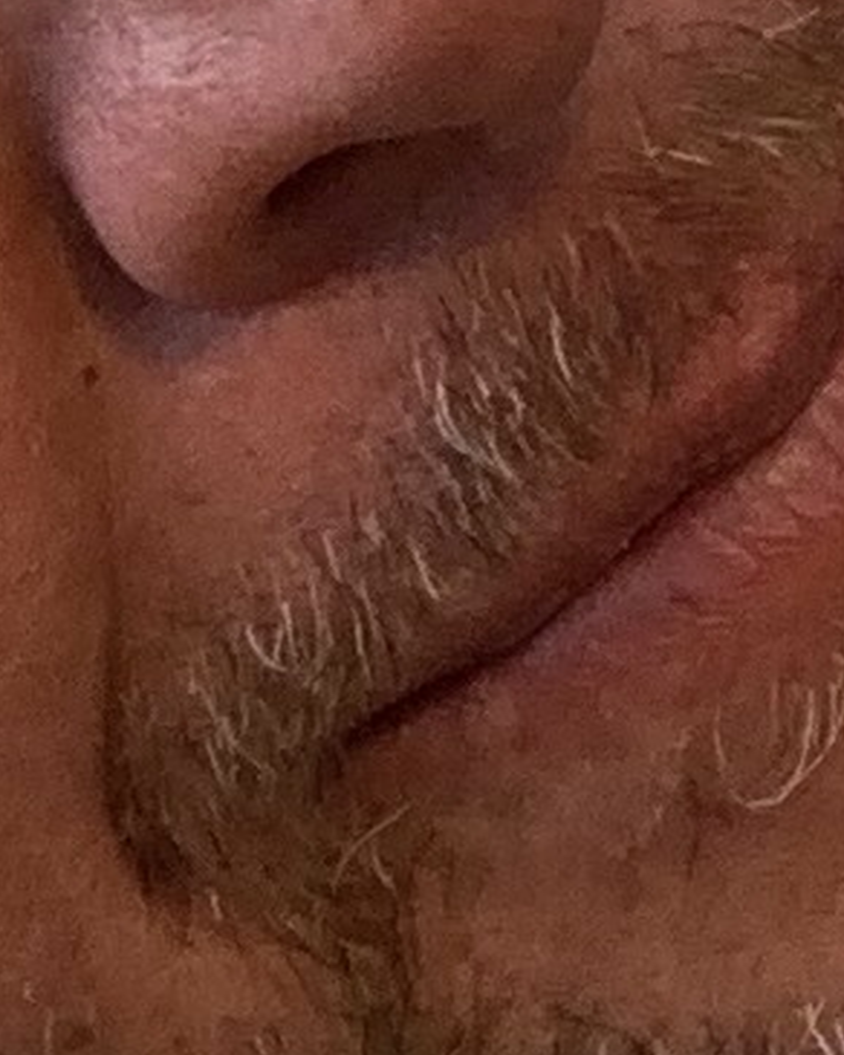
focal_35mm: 264
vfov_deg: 6.7
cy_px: -2055
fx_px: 8243
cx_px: 2454
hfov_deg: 5.5
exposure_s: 1/100
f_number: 2.2
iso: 32
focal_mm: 2.87
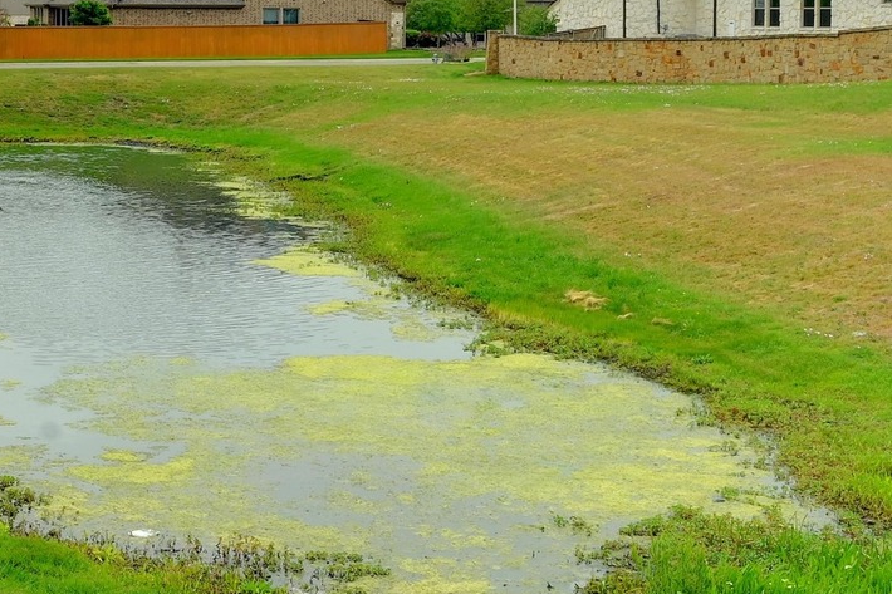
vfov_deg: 17.9
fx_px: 1858
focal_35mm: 75
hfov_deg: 24.9
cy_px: 66
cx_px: -112
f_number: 11
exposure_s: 1/100
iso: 400
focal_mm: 26
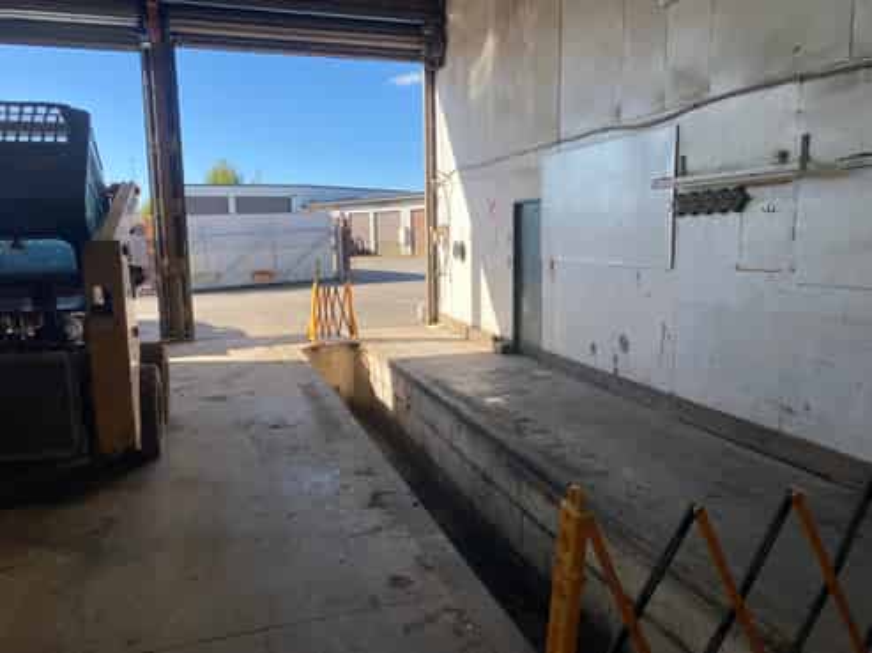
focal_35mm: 26
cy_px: 326
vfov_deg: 53.0
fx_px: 654
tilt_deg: -9.2
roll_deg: +1.4
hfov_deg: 67.3
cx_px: 436
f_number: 1.8
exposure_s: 1/810
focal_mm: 4.25
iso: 32
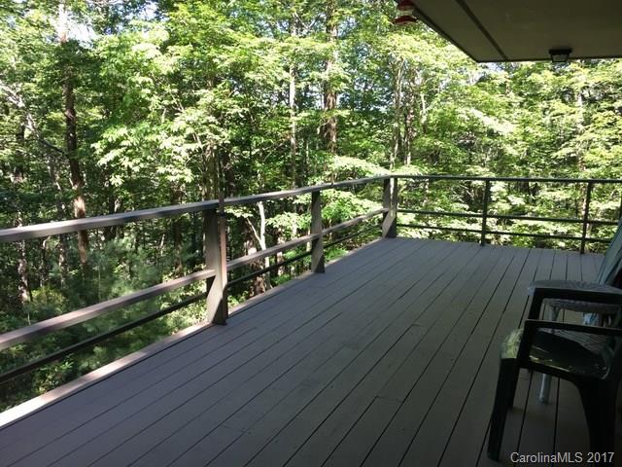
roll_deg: -0.7
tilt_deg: -10.8
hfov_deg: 61.7
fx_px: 521
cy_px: 234
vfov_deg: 48.2
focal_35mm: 29
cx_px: 311
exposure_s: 1/120
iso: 32
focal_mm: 4.15
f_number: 2.2
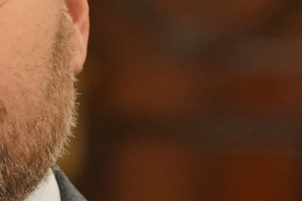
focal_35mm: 692
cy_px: 128
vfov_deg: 2.0
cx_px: -53
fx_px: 5805
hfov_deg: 3.0
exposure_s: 1/200
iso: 4000
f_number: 4
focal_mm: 100
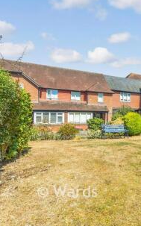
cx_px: 153
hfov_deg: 41.4
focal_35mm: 24
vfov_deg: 74.8
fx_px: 148
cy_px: 111
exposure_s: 1/320
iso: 160
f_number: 8
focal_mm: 10
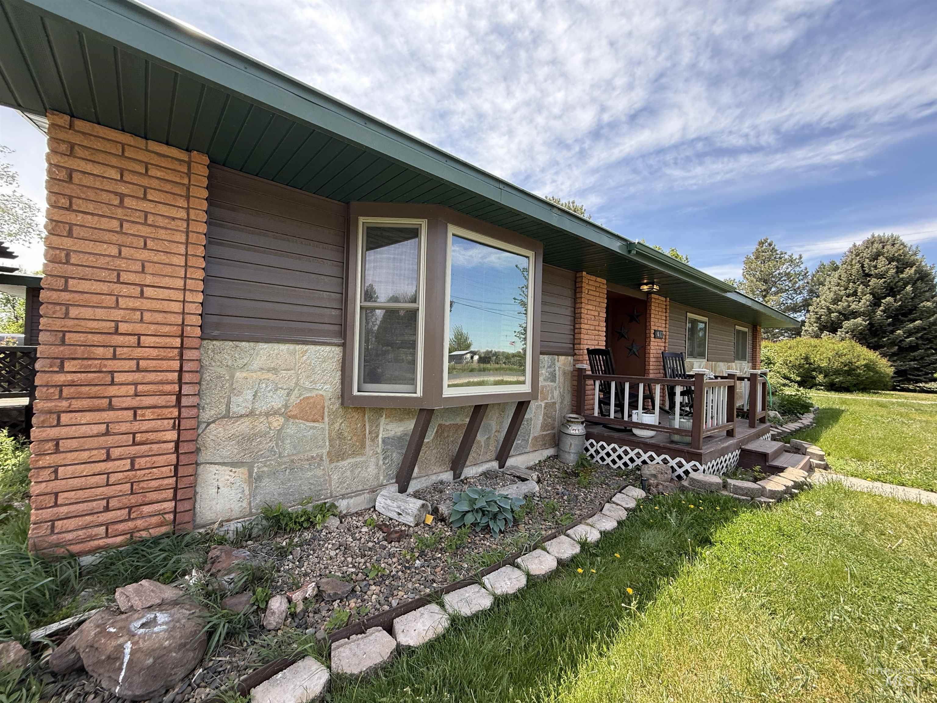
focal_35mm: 14
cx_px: 468
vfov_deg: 85.7
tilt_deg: +5.4
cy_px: 352
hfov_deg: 102.1
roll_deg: +0.4
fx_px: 379
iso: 50
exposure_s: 1/258
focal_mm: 2.22
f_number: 2.2
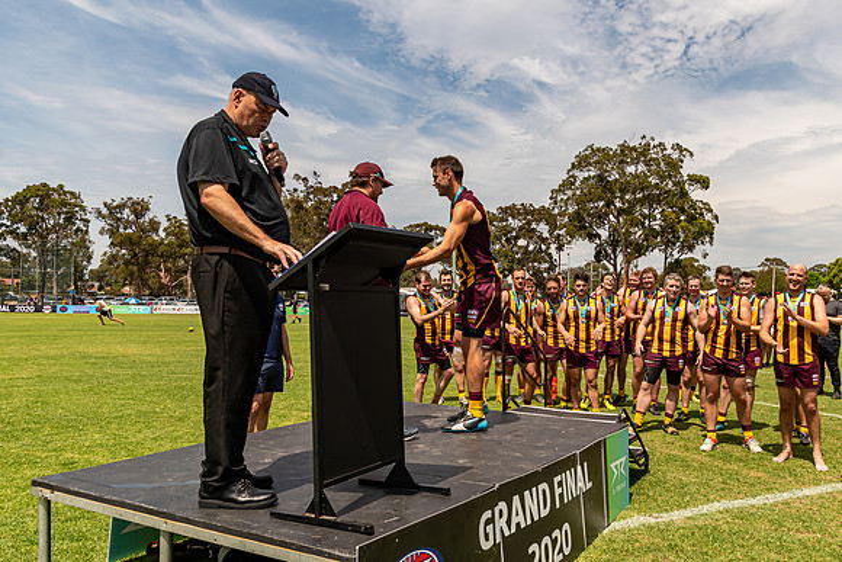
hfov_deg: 64.2
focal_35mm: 28
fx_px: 664
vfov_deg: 45.9
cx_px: 498
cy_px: 281
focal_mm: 16
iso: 200
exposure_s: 1/800
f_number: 8
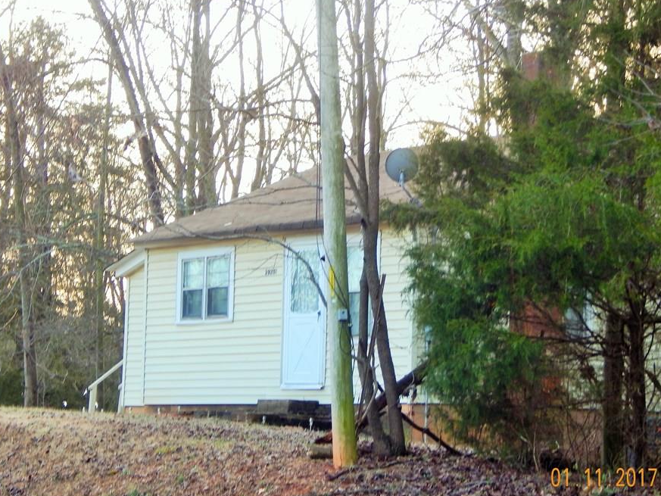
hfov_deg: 16.1
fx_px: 2330
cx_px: 329
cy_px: 247
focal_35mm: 122
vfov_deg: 12.1
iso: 125
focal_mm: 18.7
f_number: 4.5
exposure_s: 1/50
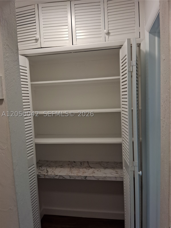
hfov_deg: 53.1
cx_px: 86
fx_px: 171
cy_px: 114
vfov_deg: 67.3
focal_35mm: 26
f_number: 1.8
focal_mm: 3.98
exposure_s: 1/120
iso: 200
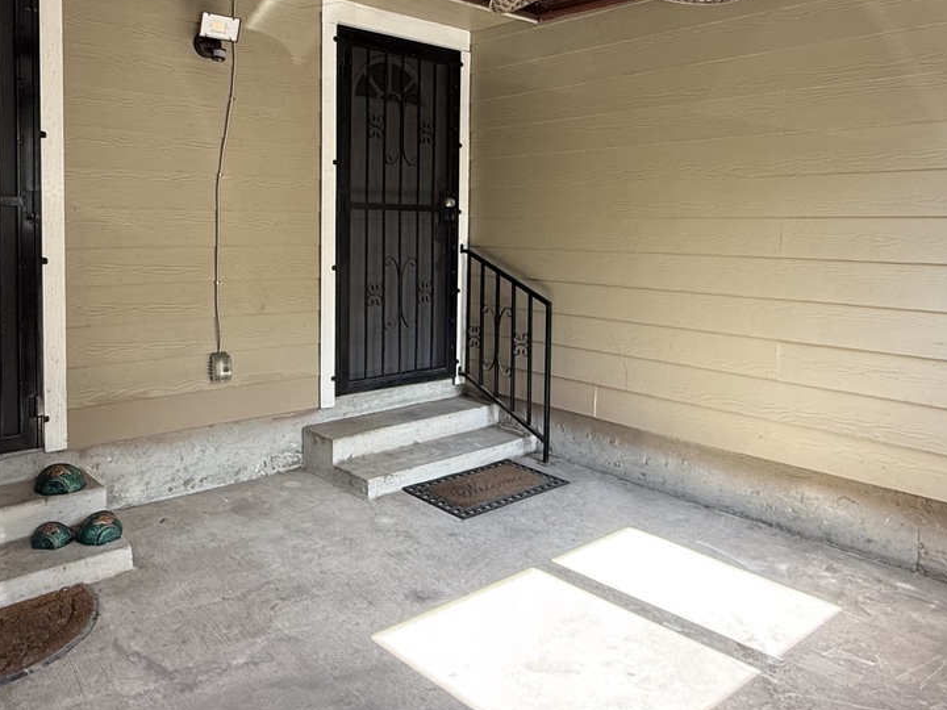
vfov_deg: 49.2
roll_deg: -0.6
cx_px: 438
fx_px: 766
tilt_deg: -2.8
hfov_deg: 63.4
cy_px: 259
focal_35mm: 28
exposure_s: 1/99
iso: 100
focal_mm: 2.22
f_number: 2.2
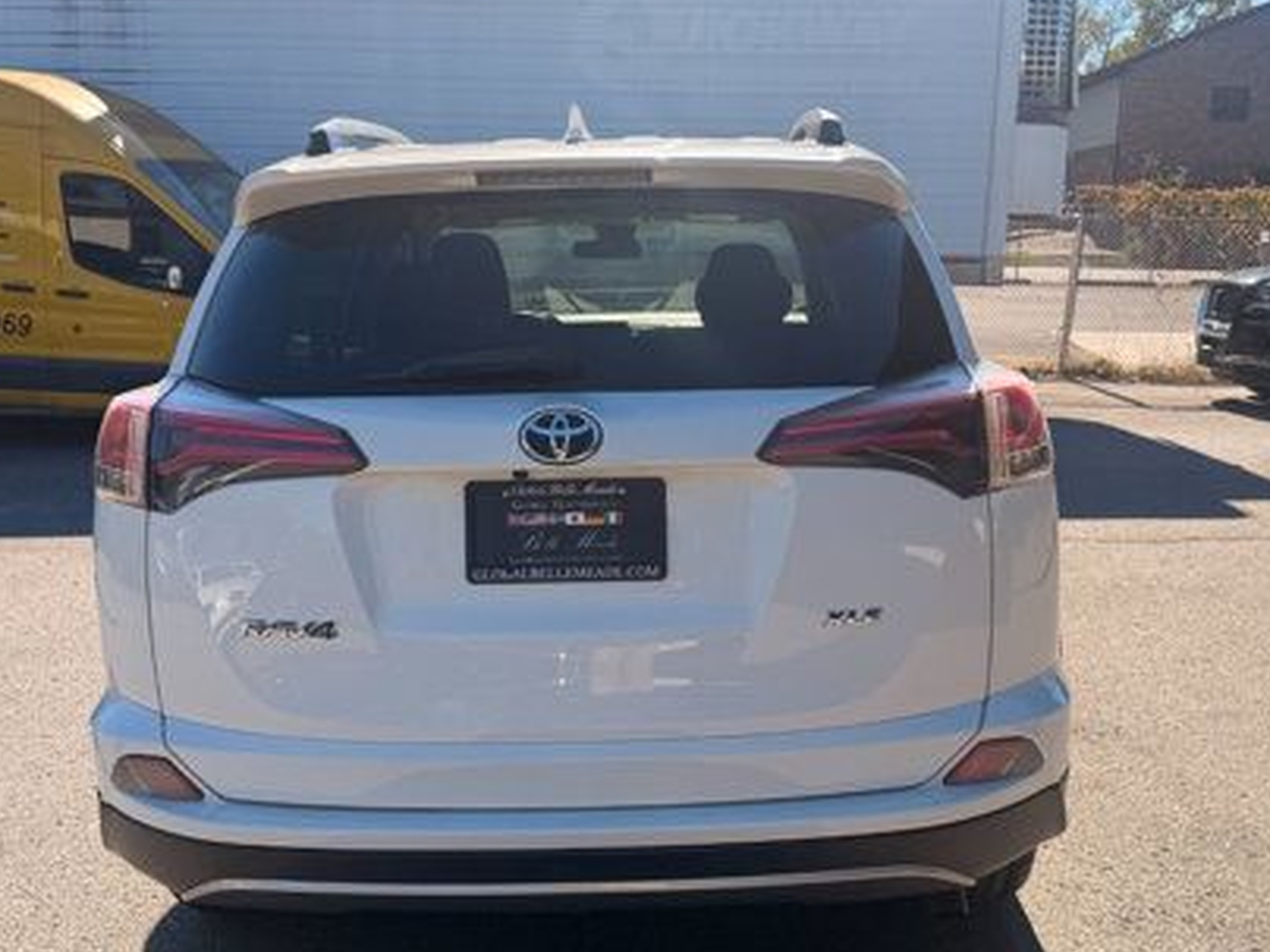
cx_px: 654
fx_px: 1394
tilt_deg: -9.3
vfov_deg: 37.7
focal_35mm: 38
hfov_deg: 49.0
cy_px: 503
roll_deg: -0.7
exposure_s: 1/3279
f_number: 1.78
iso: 80
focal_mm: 6.76
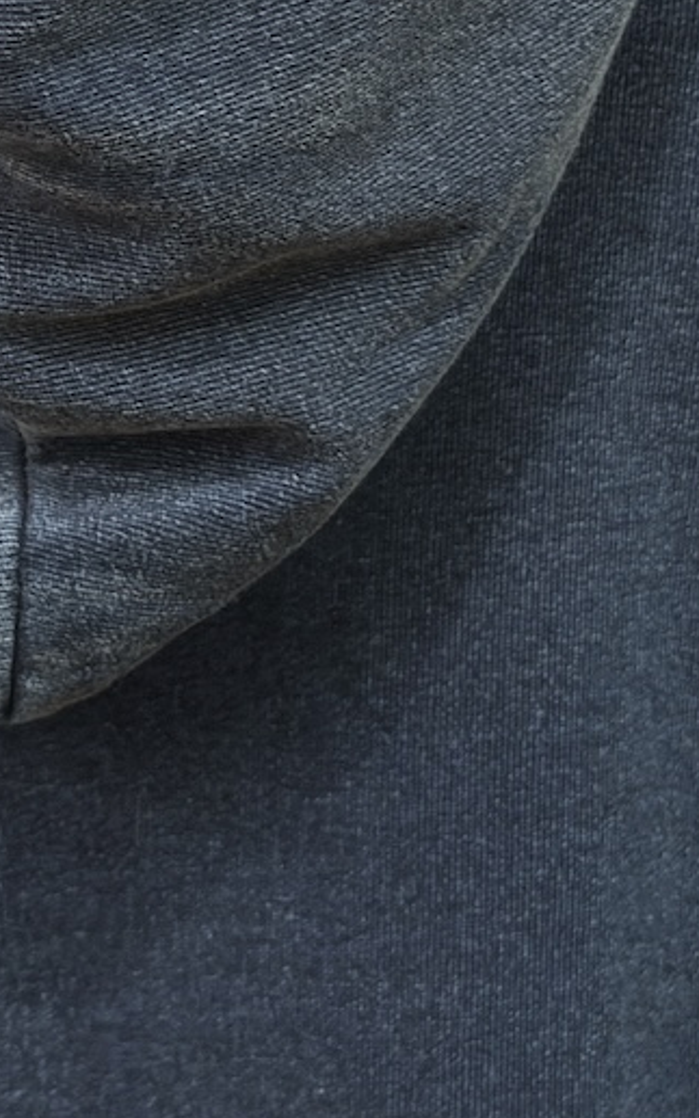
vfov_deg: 19.4
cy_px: 51
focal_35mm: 105
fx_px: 3201
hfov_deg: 12.3
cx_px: 39
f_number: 1.78
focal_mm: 6.76
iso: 640
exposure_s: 1/20
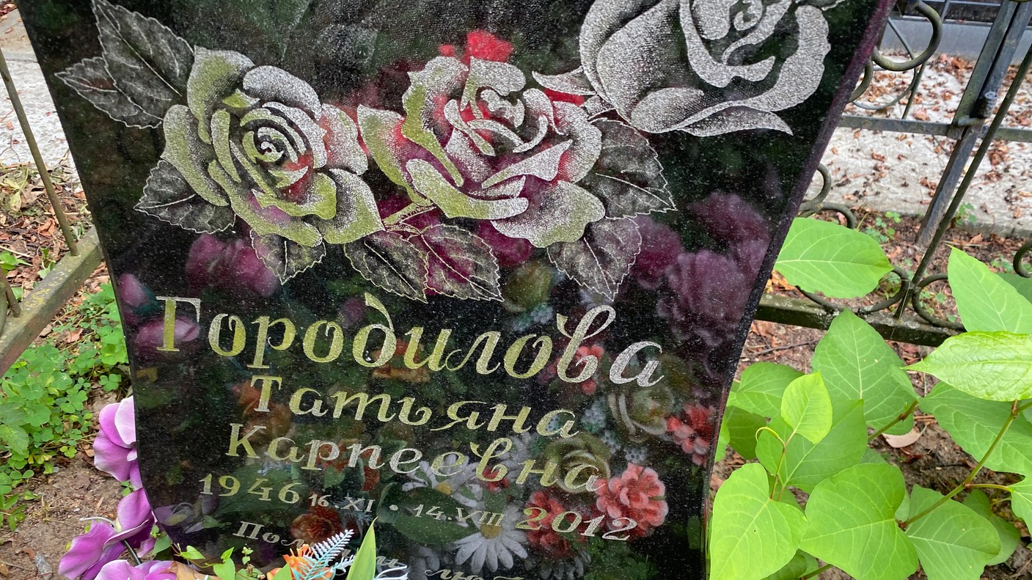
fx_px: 793
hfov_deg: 66.1
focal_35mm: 29
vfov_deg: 39.7
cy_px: 387
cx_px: 524
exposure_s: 1/122
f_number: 1.8
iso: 64
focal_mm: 4.25
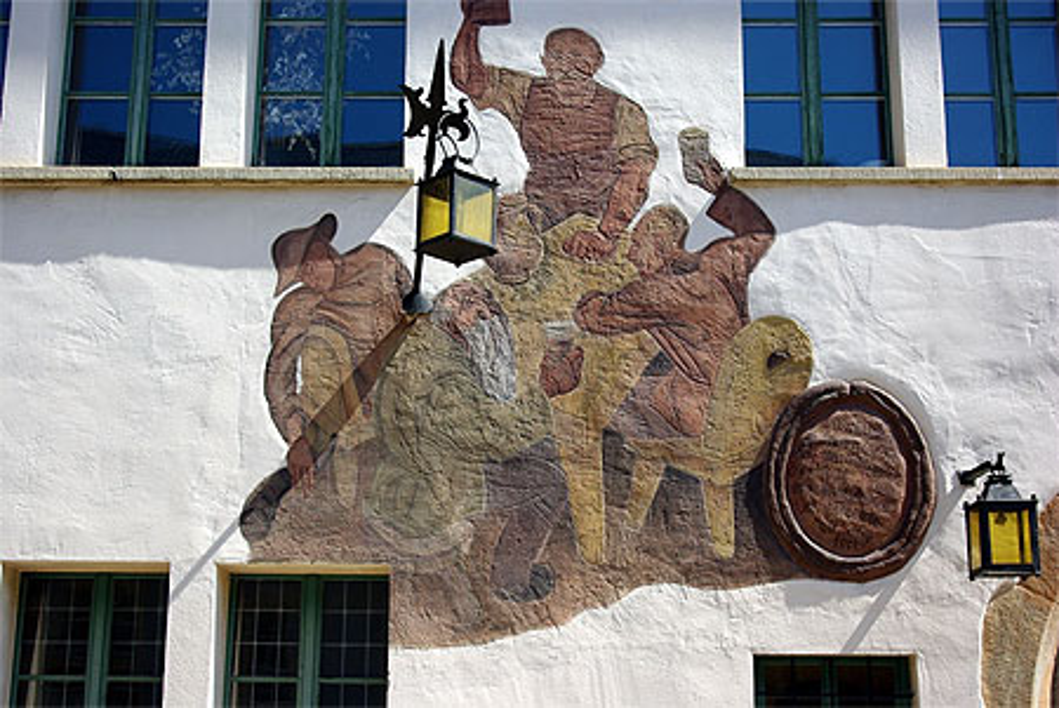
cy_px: 354
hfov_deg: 40.3
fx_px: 1443
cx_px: 530
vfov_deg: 27.6
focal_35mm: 49
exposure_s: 1/350
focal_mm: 33
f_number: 5.6
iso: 100
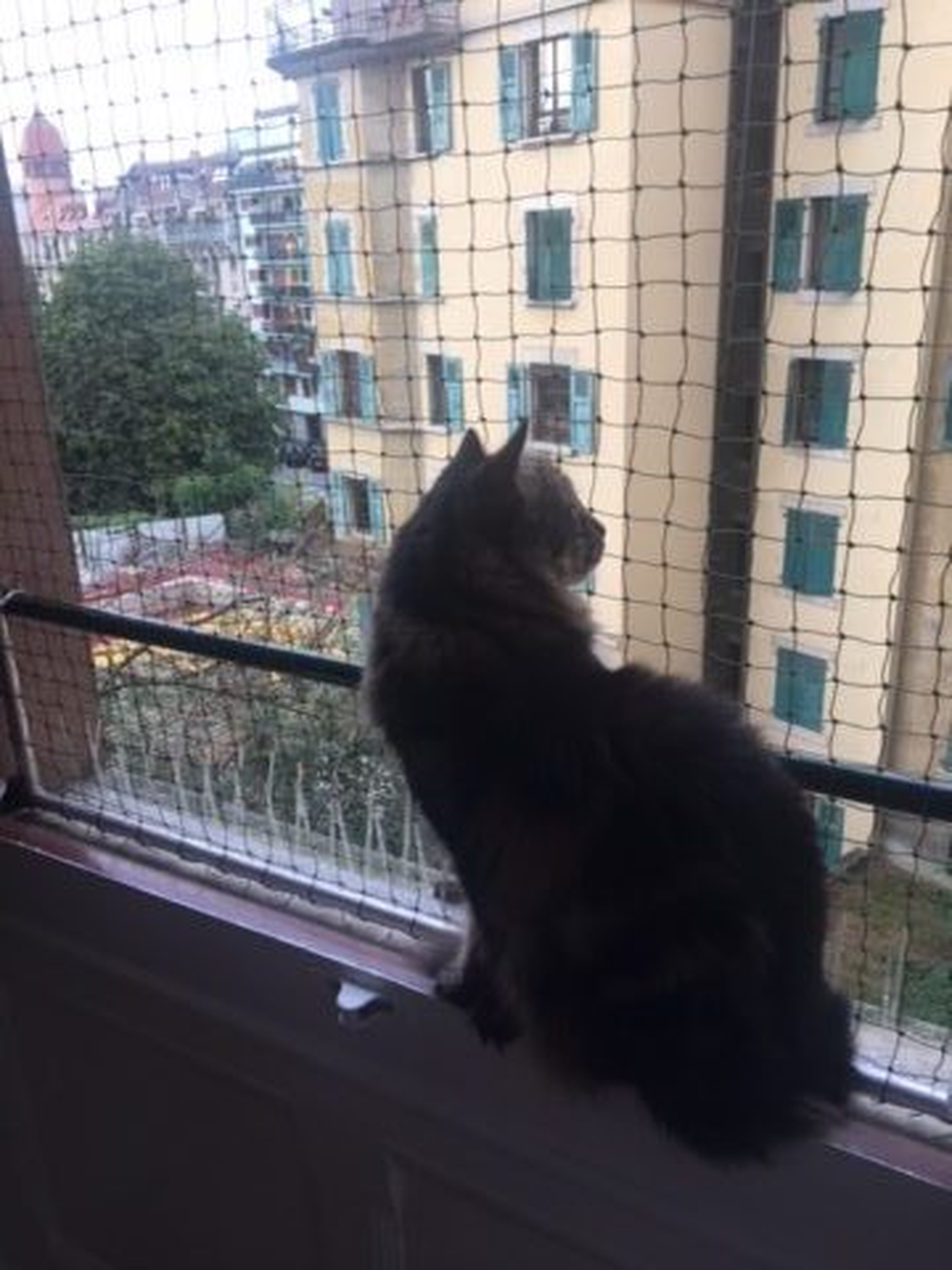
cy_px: 635
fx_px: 1063
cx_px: 476
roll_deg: +2.1
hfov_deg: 48.2
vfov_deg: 61.7
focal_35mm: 29
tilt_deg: -20.3
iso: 40
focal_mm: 4.15
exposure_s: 1/100
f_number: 2.2
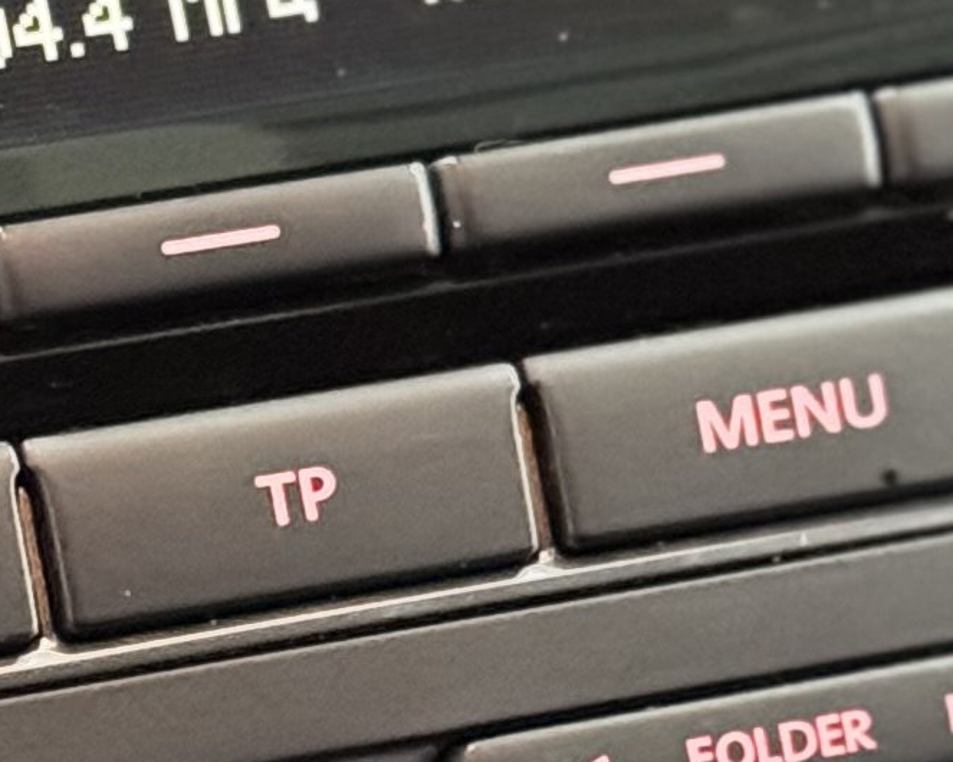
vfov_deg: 5.4
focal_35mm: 285
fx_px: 8036
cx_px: -191
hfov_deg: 6.7
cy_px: 1101
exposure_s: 1/30
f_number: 1.78
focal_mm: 6.76
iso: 640
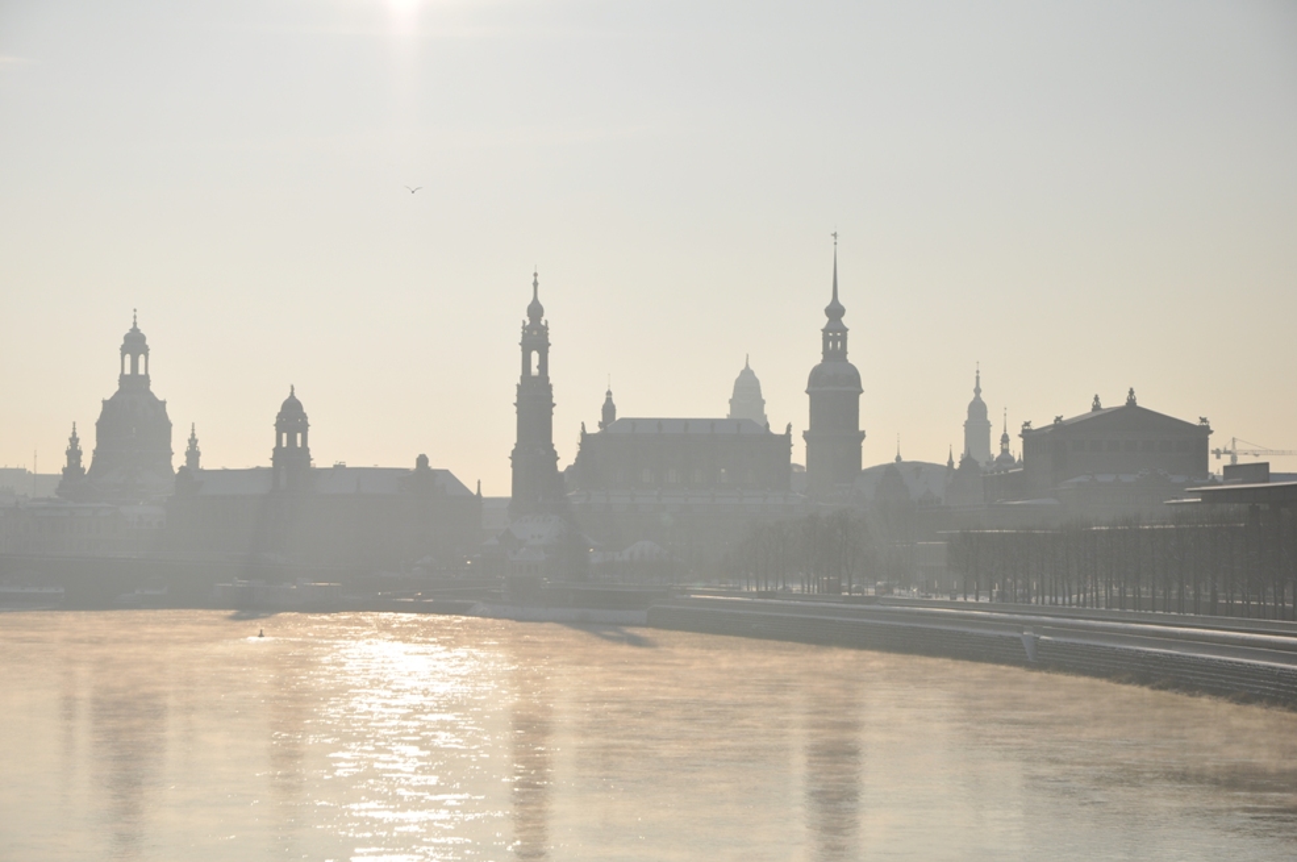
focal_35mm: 87
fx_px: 3131
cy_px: 431
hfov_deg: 23.4
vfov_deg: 15.7
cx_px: 648
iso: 200
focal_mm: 58
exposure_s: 1/2500
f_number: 8
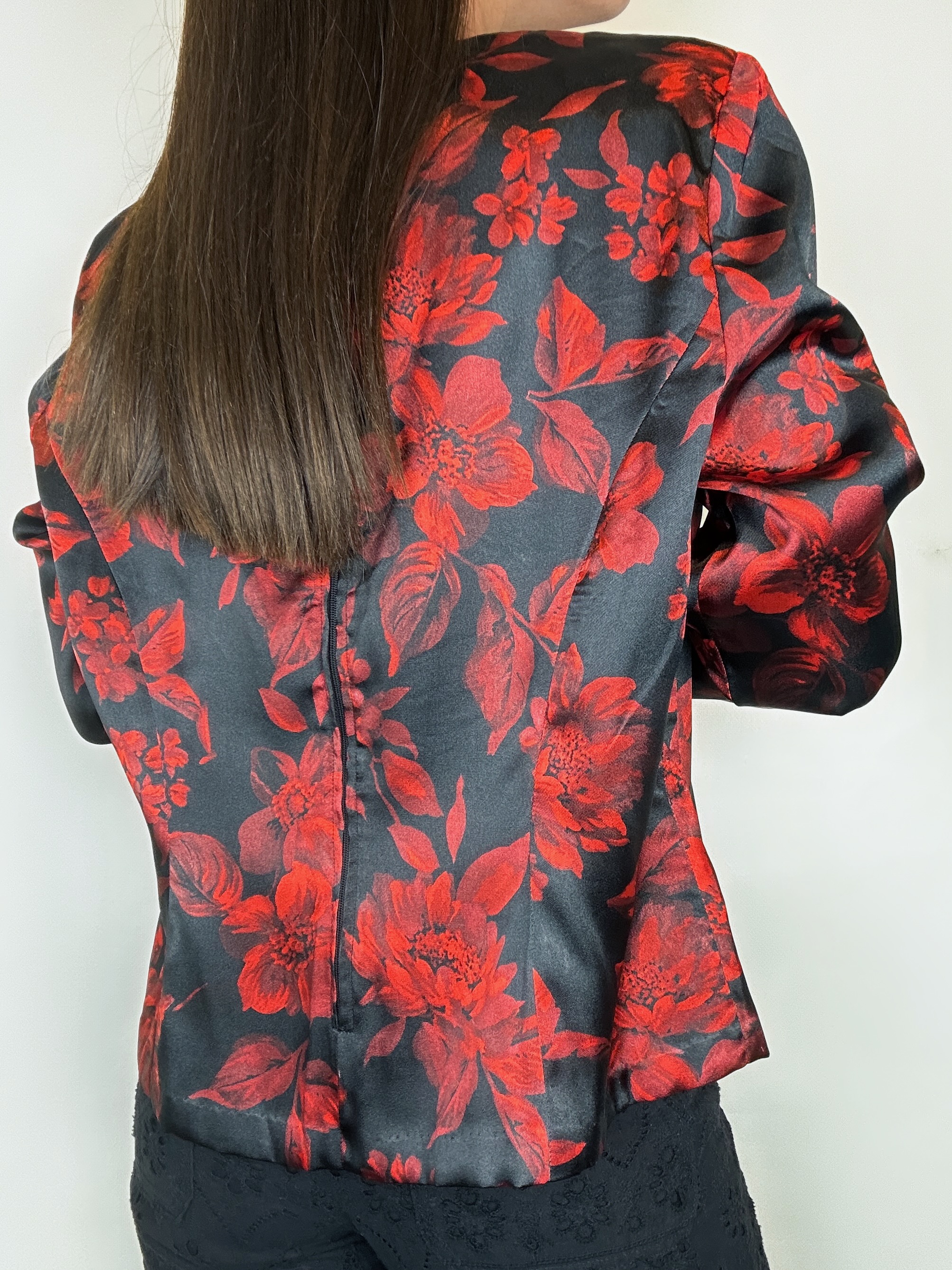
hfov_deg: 46.8
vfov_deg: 60.0
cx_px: 476
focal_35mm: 30
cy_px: 635
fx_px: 1100
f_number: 1.9
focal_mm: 2.69
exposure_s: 1/50
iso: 80
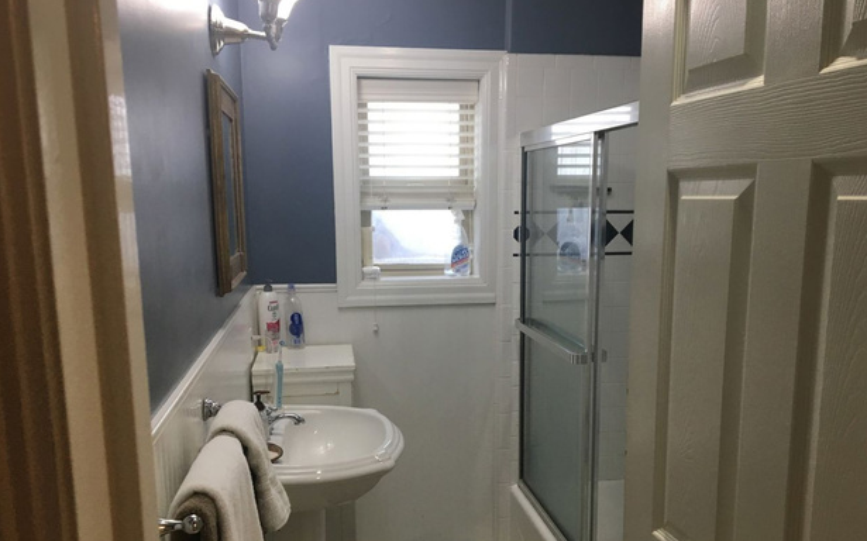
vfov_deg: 39.2
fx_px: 756
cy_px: 332
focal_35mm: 32
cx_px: 448
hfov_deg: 59.7
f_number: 2.2
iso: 40
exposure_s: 1/30
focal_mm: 4.15
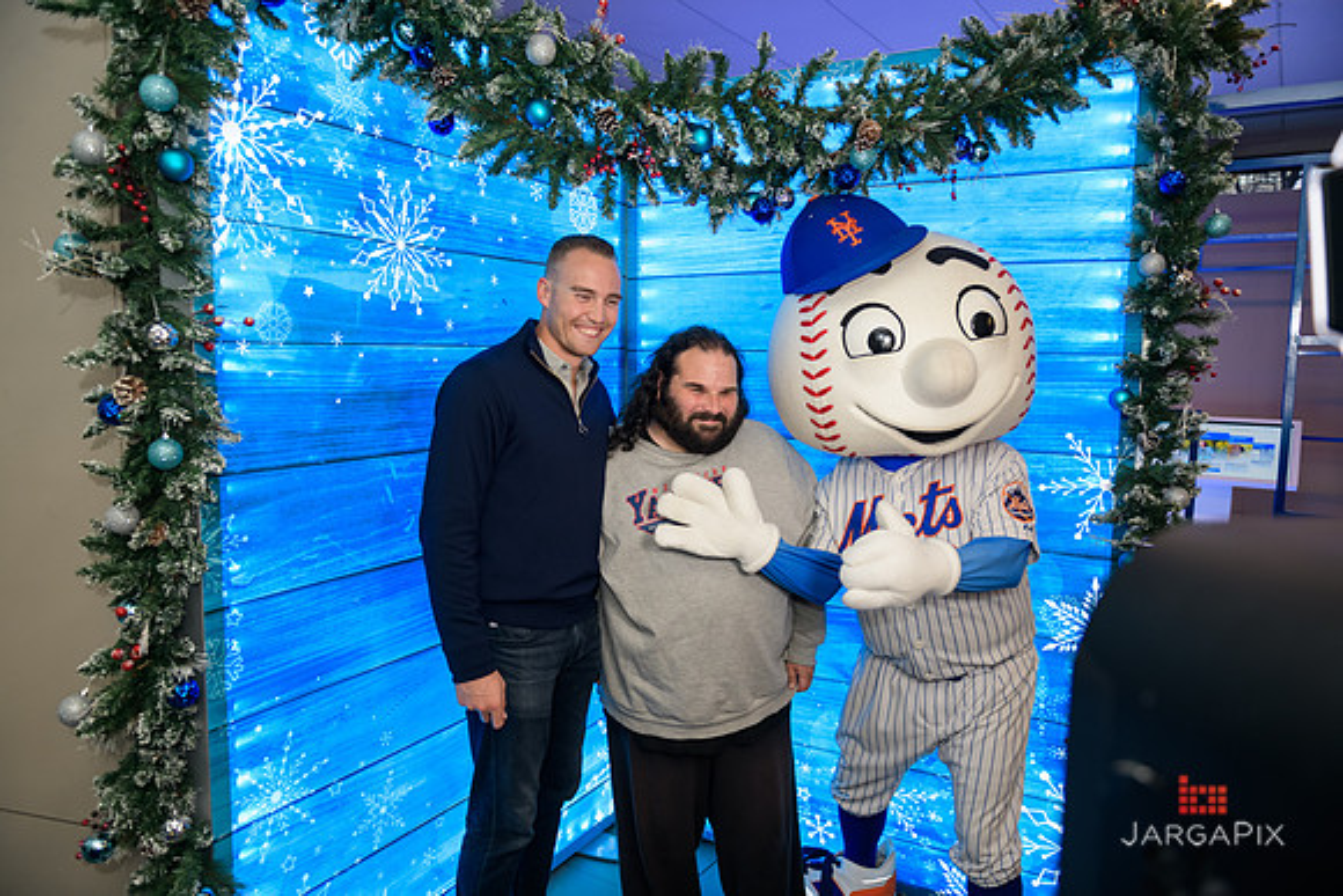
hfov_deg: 73.7
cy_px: 448
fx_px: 896
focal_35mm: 24
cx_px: 672
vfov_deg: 53.2
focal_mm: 24
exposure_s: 1/125
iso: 400
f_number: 3.2
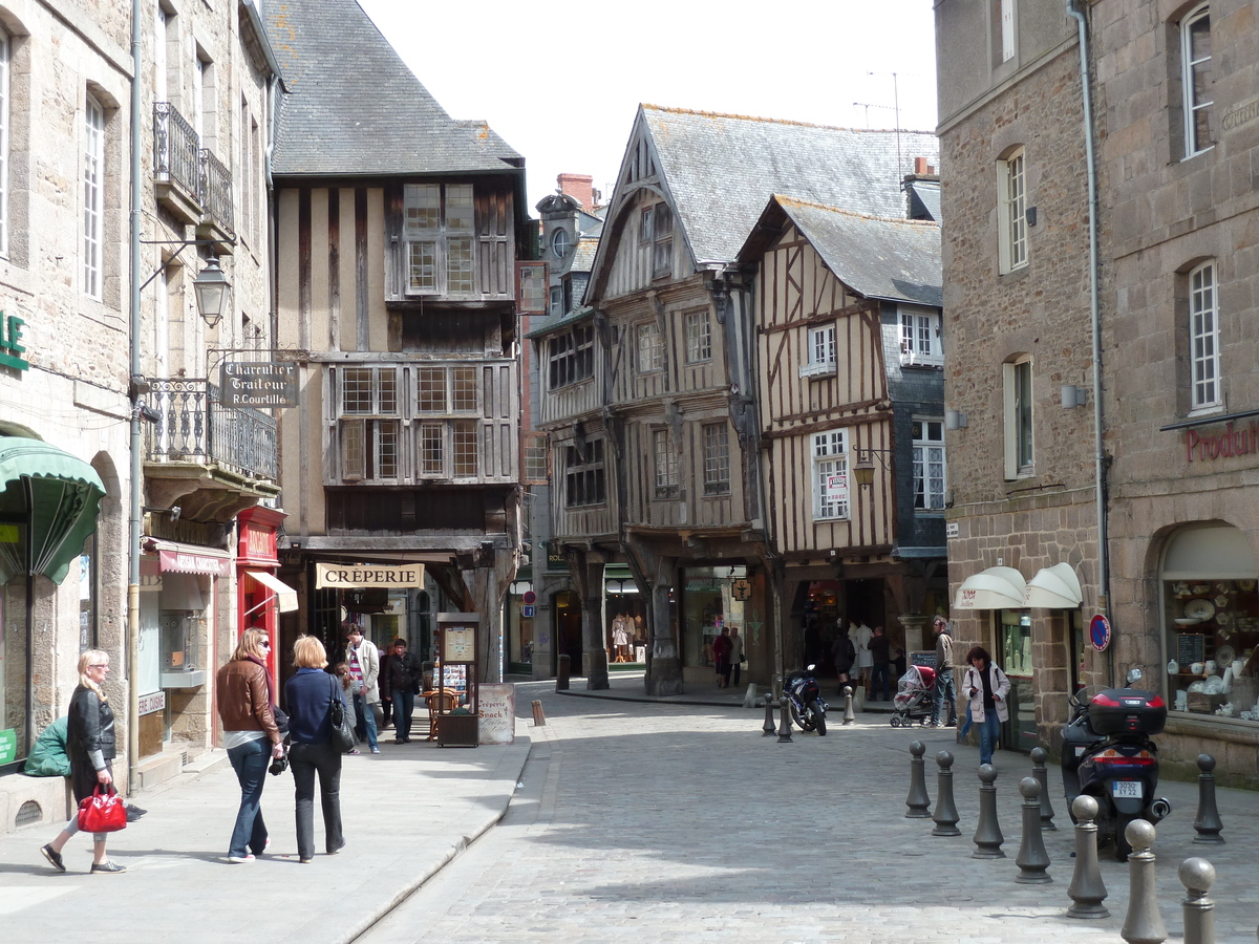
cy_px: 472
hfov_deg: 36.8
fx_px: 1891
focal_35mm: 52
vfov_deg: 28.0
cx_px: 630
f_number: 3.8
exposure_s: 1/250
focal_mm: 8.5
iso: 80
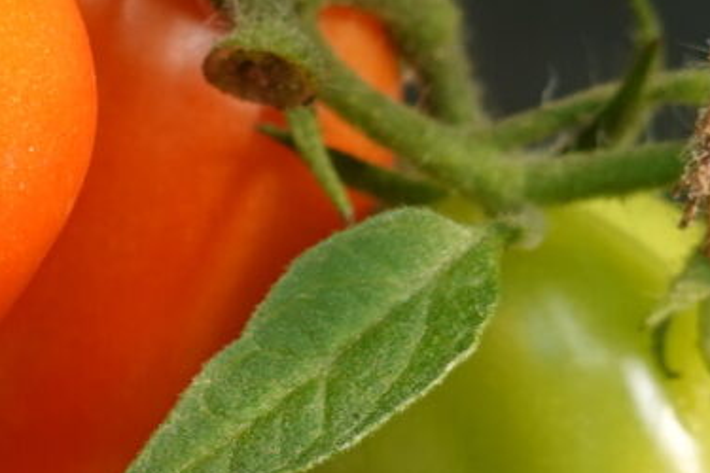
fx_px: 3234
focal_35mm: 164
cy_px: 374
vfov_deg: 8.4
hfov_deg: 12.3
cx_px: -62
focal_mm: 9
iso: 100
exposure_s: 1/125
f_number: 2.8
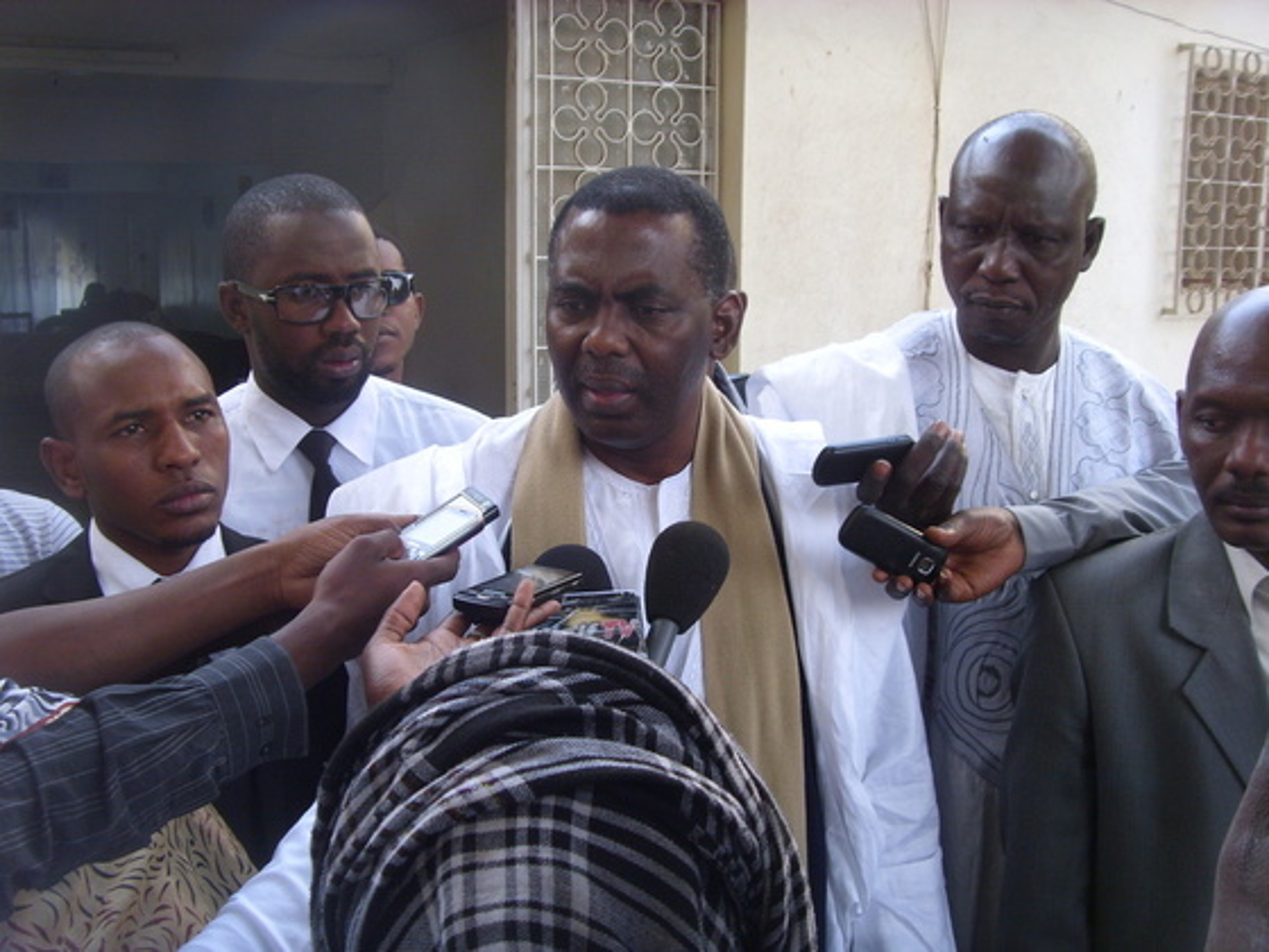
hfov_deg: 58.4
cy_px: 476
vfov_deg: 45.4
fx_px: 1136
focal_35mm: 31
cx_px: 634
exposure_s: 1/49
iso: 50
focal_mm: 6.3
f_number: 3.5
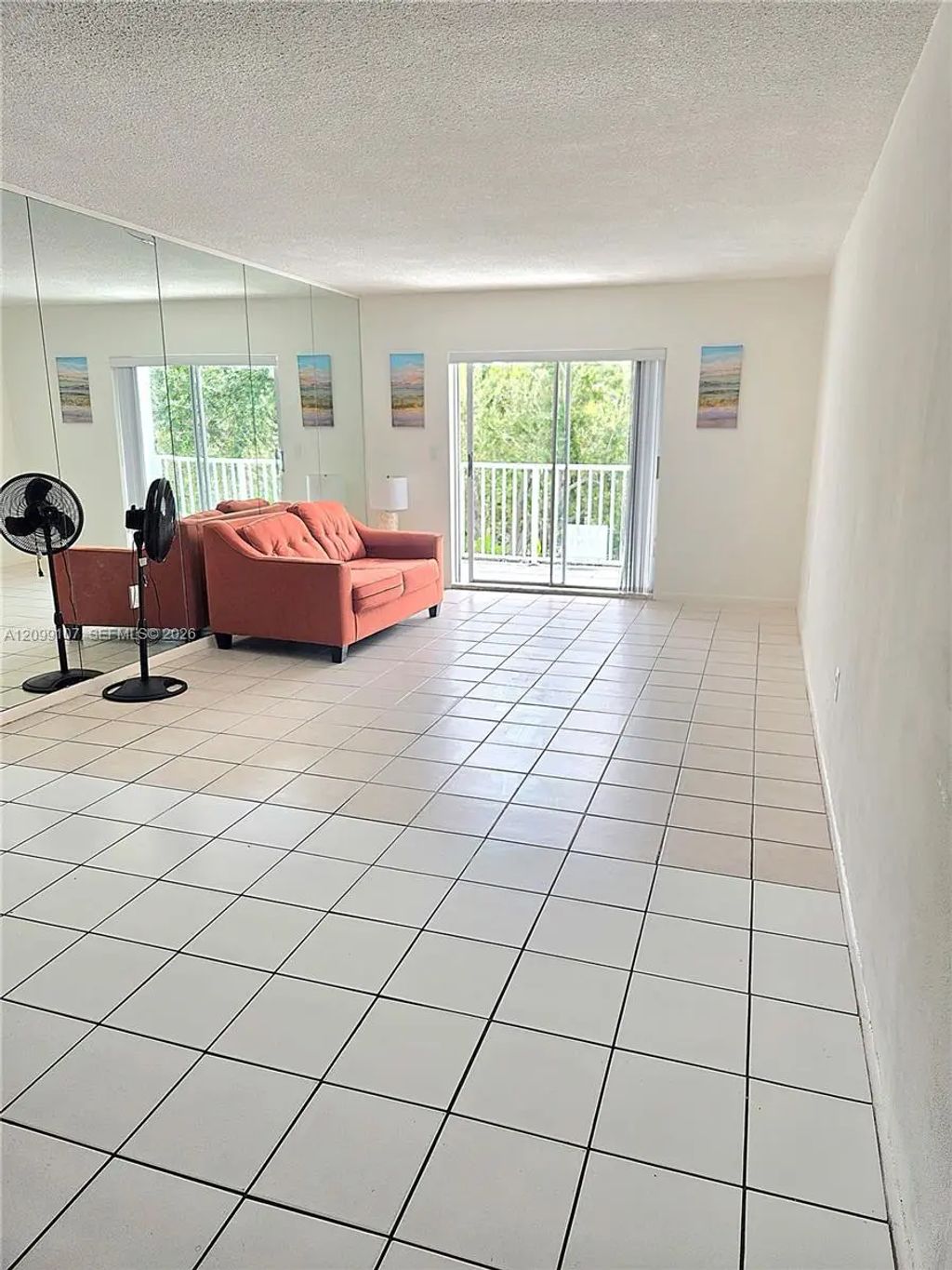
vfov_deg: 73.9
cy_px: 635
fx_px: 843
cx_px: 476
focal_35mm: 23
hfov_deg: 58.9
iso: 40
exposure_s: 1/182
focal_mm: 5.4
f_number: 1.8
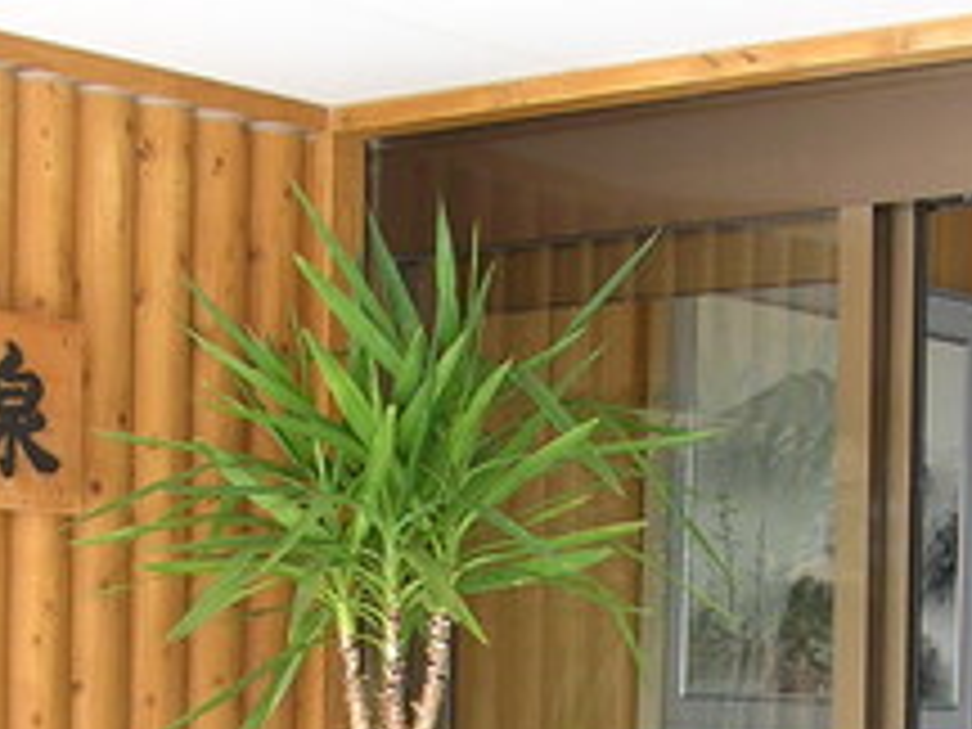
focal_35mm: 118
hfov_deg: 16.7
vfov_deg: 12.2
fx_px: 3313
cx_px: 598
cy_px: 963
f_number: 3
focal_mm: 6.6
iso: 50
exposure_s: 1/32
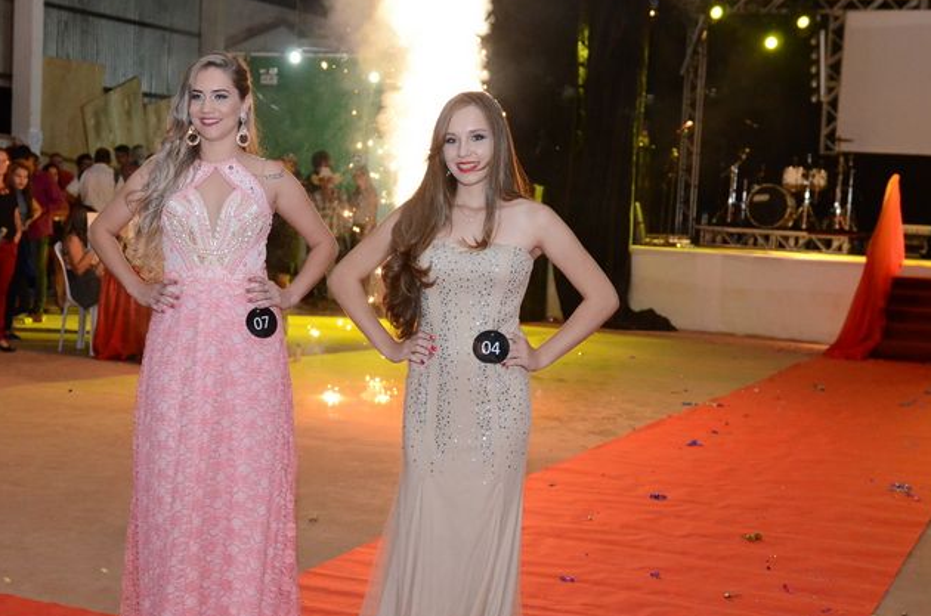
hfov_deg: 32.9
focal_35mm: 61
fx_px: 1574
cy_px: 368
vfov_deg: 22.1
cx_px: 423
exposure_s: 1/200
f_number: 3.5
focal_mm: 32
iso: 3200
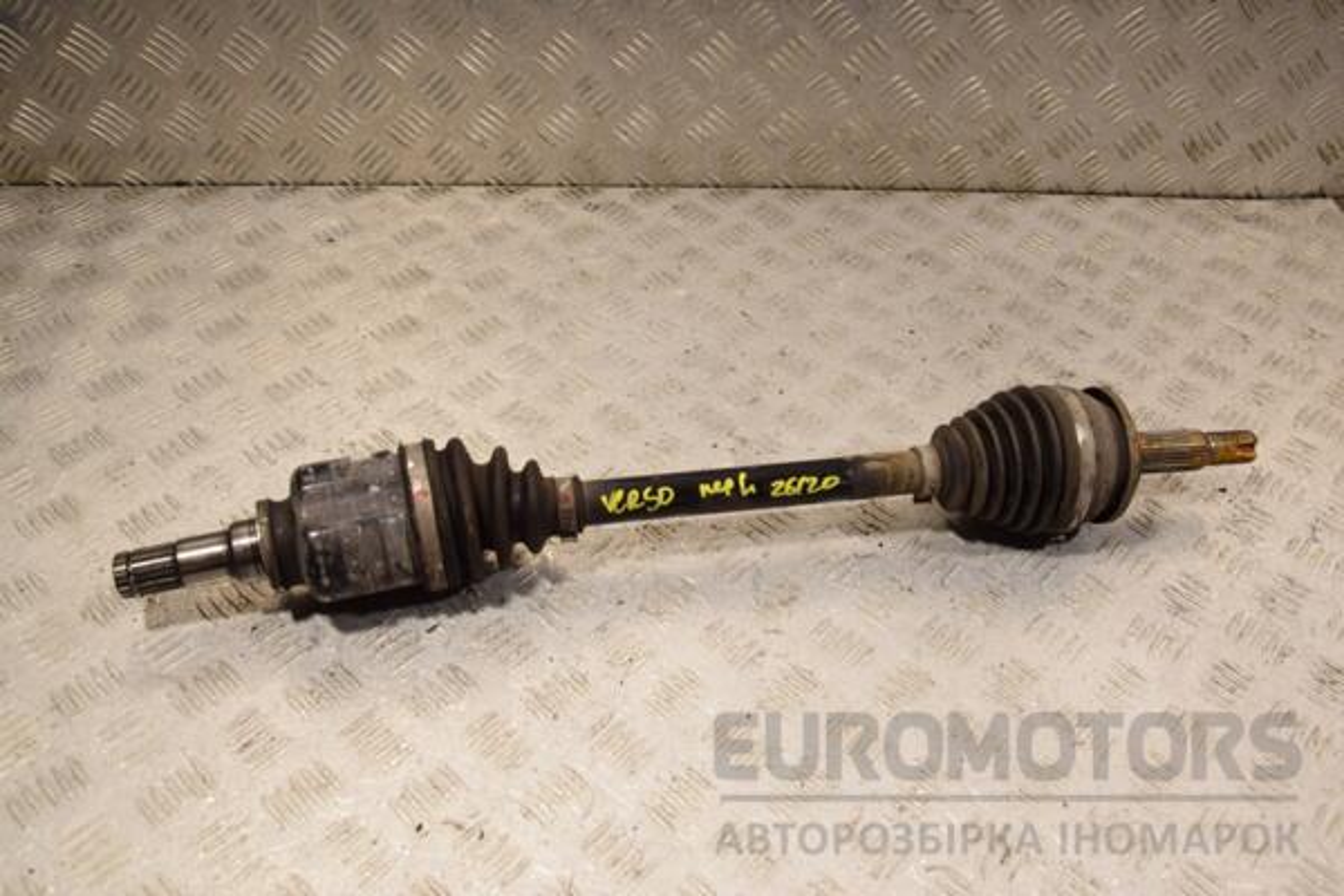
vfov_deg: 41.7
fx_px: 1176
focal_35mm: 32
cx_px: 672
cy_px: 448
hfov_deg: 59.5
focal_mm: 21
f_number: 6.3
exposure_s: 1/160
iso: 400
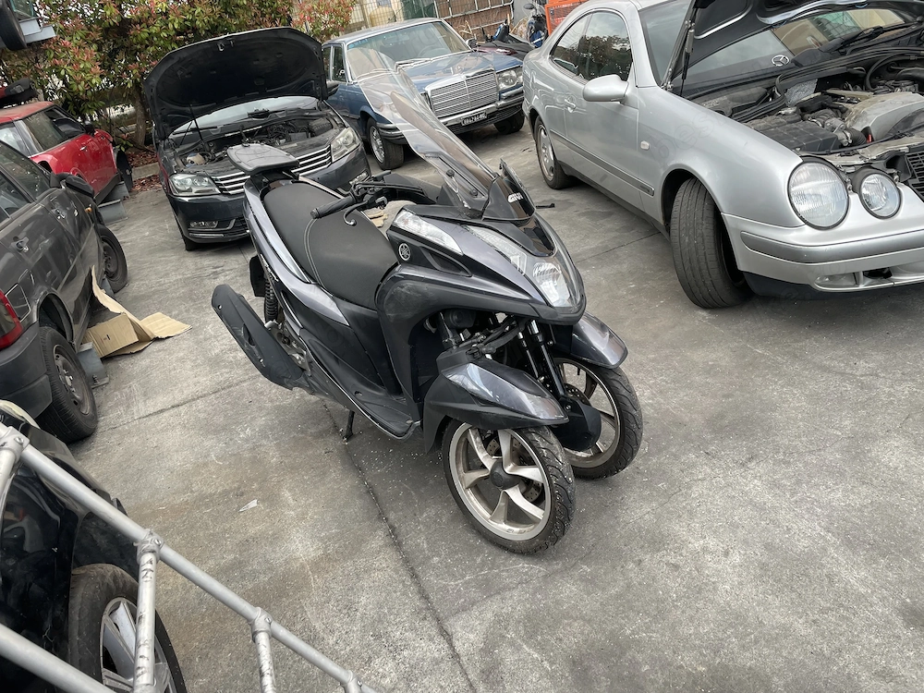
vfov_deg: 53.1
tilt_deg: -25.8
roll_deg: +10.1
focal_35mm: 26
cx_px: 462
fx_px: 694
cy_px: 346
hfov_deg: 67.3
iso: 32
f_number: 1.6
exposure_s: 1/387
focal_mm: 4.2
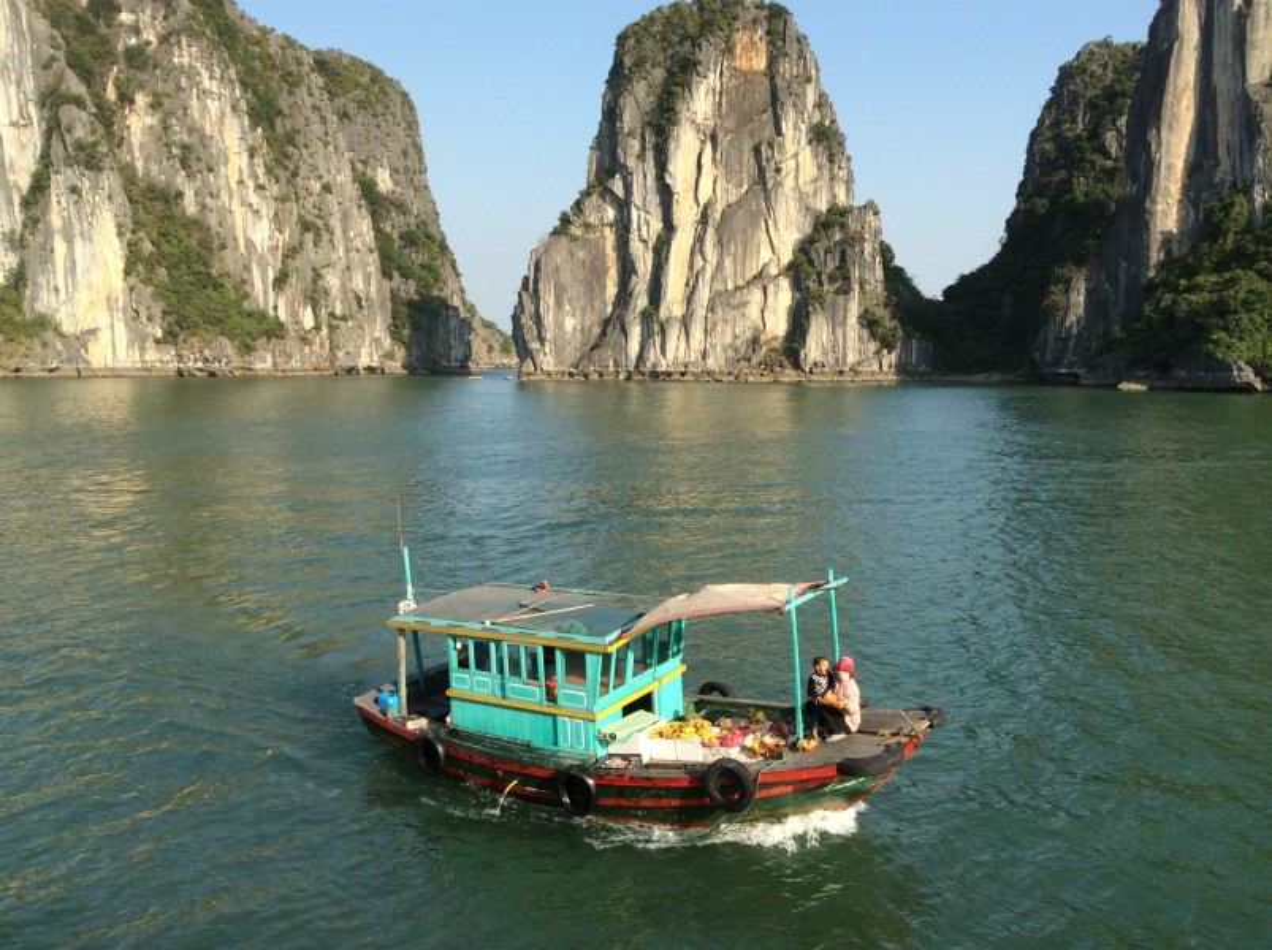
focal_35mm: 32
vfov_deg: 44.1
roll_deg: +1.1
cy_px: 475
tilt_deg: -6.9
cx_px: 636
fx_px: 1174
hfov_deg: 56.9
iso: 32
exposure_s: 1/1003
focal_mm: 3.3
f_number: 2.4
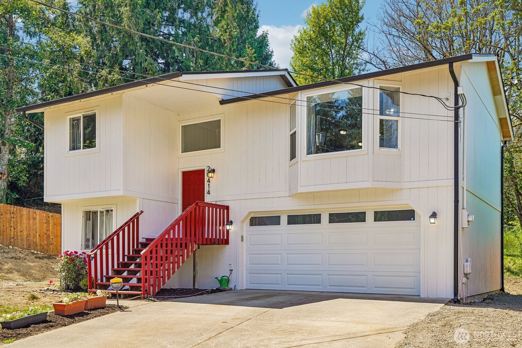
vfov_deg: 36.9
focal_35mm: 36
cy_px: 169
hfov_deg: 53.1
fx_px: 522
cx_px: 262
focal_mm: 35
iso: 400
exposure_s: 1/800
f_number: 8
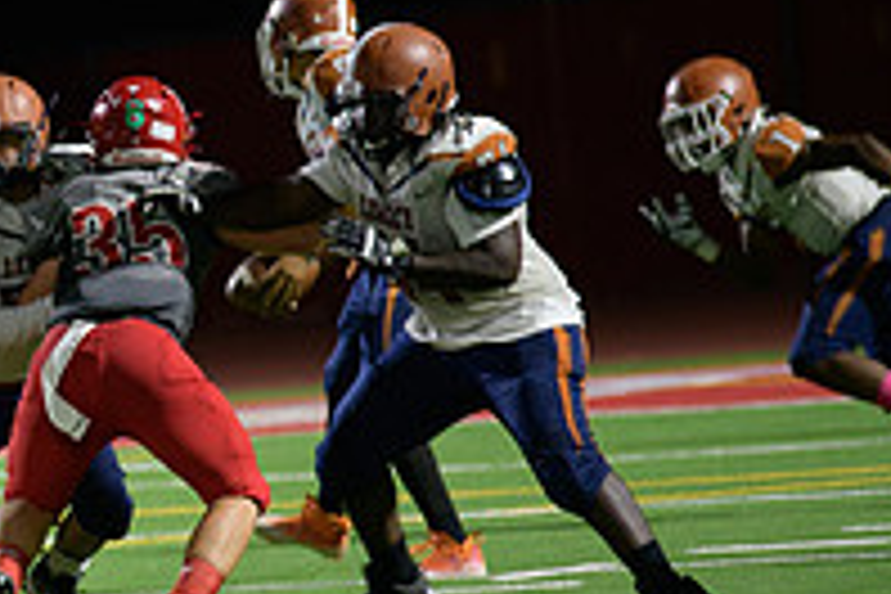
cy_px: 335
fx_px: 14502
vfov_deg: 2.3
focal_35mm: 586
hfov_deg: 3.5
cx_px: -230
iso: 1600
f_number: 2.8
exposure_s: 1/250
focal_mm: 200
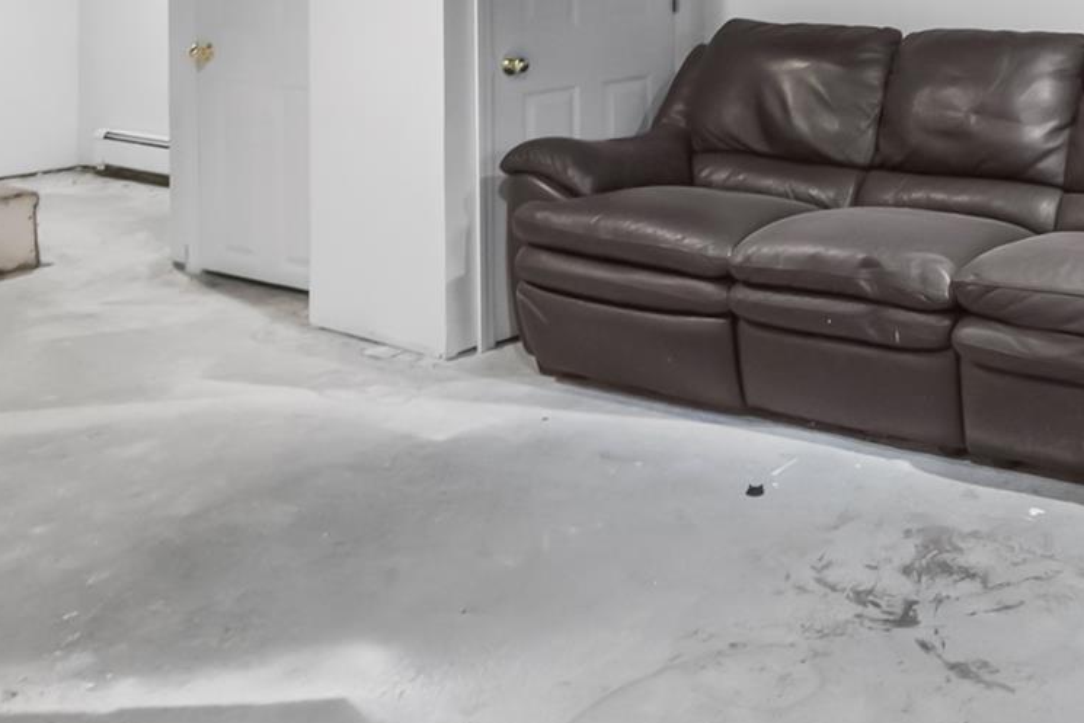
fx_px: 1325
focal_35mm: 44
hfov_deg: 41.1
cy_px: -53
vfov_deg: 28.1
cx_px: 971
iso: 2500
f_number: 9
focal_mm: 16
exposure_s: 1/10
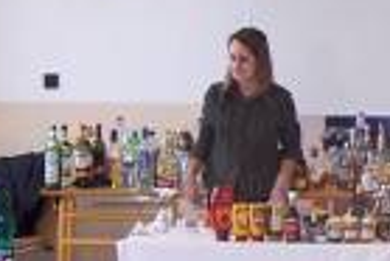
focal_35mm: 170
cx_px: 446
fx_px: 1844
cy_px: 146
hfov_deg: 11.9
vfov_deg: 8.1
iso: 140
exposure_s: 1/90
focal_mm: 6.3
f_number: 2.8
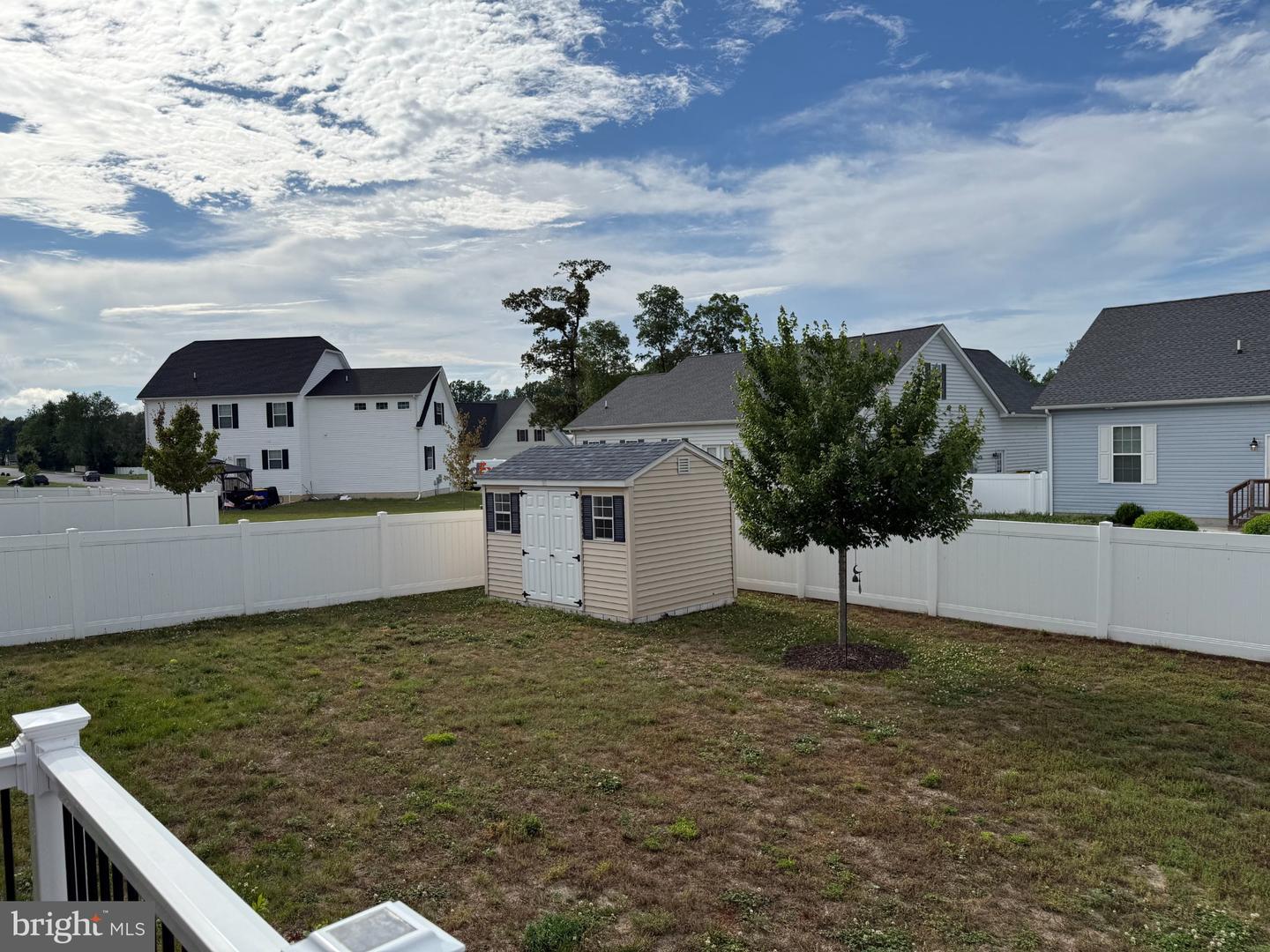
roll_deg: +1.3
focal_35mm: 24
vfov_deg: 56.8
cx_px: 635
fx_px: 881
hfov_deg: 71.6
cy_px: 476
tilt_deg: -2.0
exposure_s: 1/10309
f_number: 1.78
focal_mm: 6.76
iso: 80
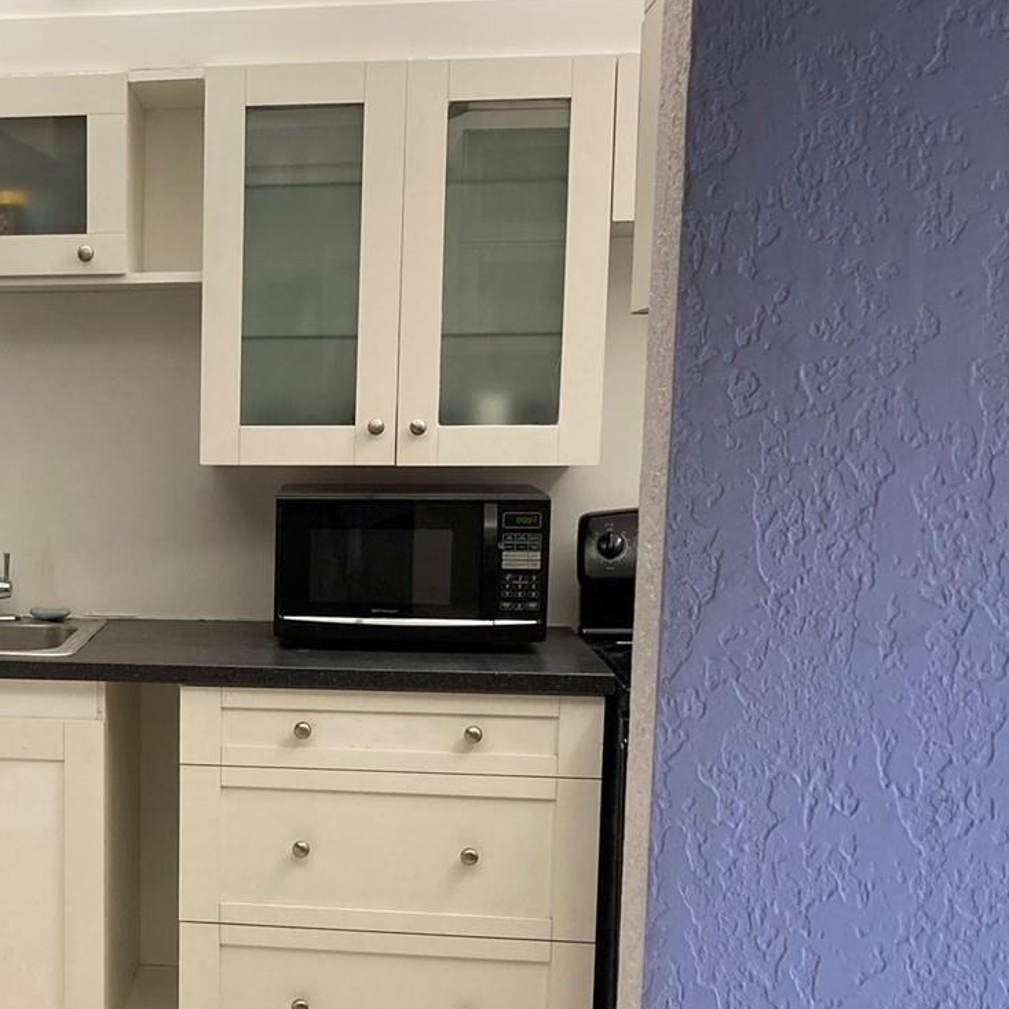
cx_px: 43
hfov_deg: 29.9
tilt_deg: -7.3
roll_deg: +0.7
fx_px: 1781
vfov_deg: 31.4
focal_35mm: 54
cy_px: 652
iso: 125
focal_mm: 3.99
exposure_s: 1/60
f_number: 1.8
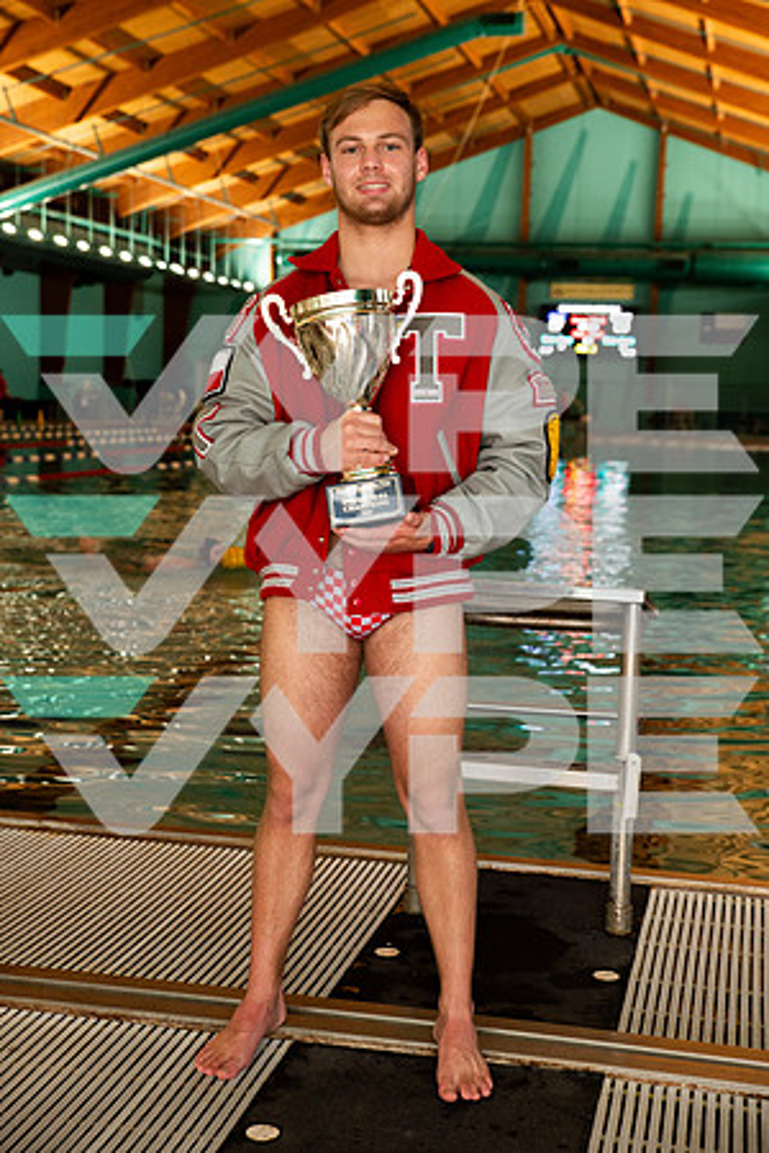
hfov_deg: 24.6
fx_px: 1762
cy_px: 576
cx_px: 384
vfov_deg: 36.2
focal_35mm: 55
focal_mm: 55
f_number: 5
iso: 800
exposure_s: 1/200
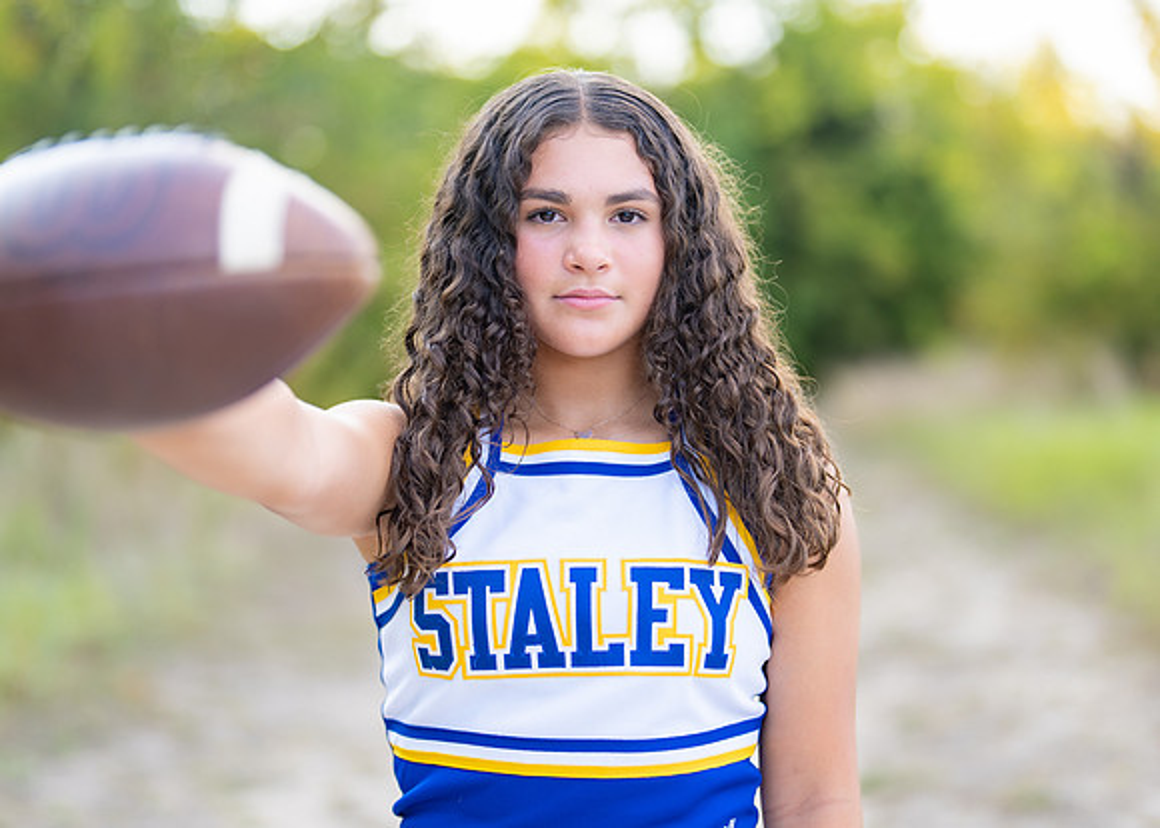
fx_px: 2232
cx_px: 586
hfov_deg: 29.1
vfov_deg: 21.0
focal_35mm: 68
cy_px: 413
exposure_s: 1/800
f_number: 1.2
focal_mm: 50
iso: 100
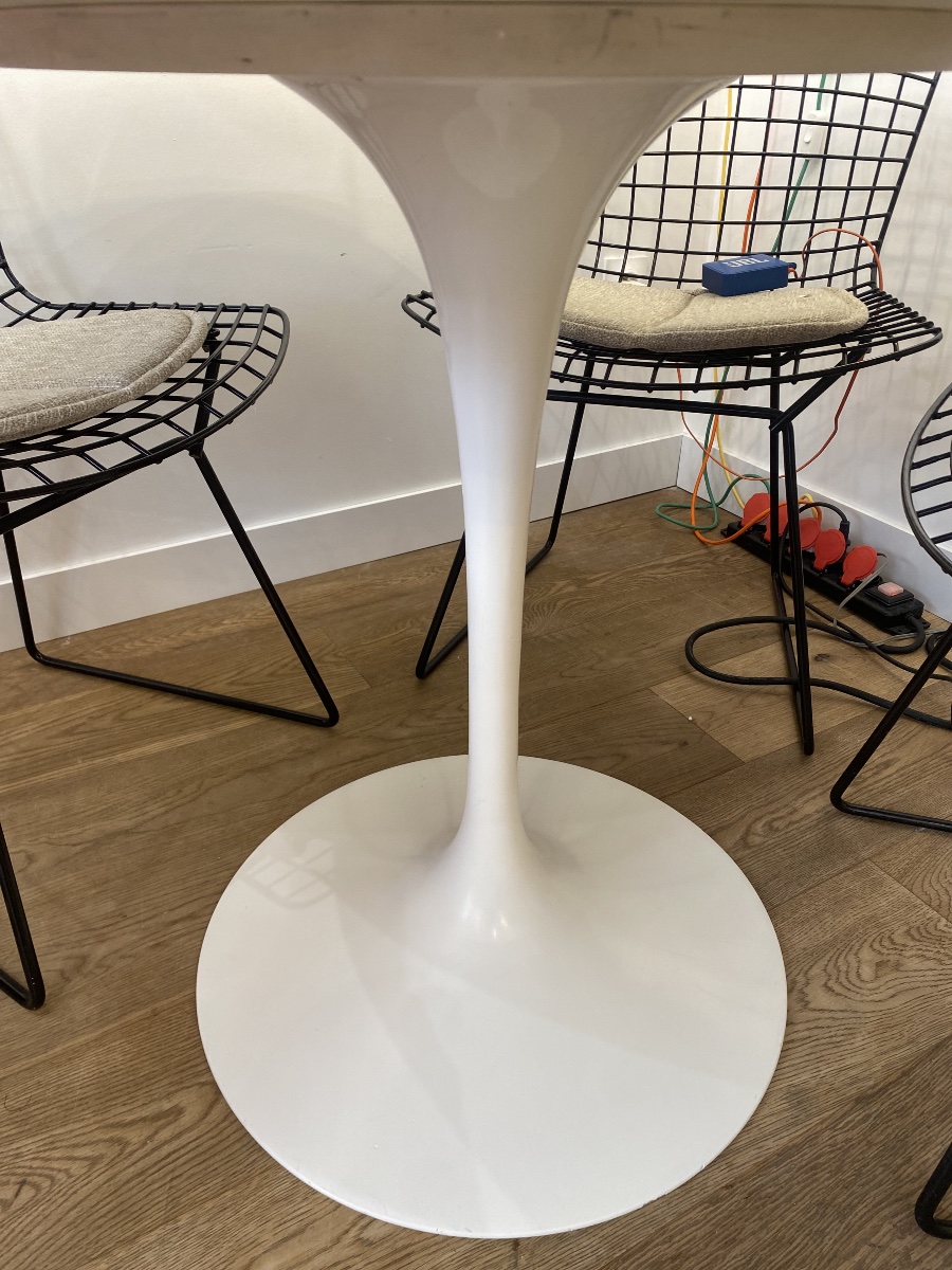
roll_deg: -1.8
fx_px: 953
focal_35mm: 26
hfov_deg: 53.1
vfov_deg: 67.3
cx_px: 476
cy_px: 635
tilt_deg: -30.6
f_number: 1.8
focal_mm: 4.25
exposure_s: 1/50
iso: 100
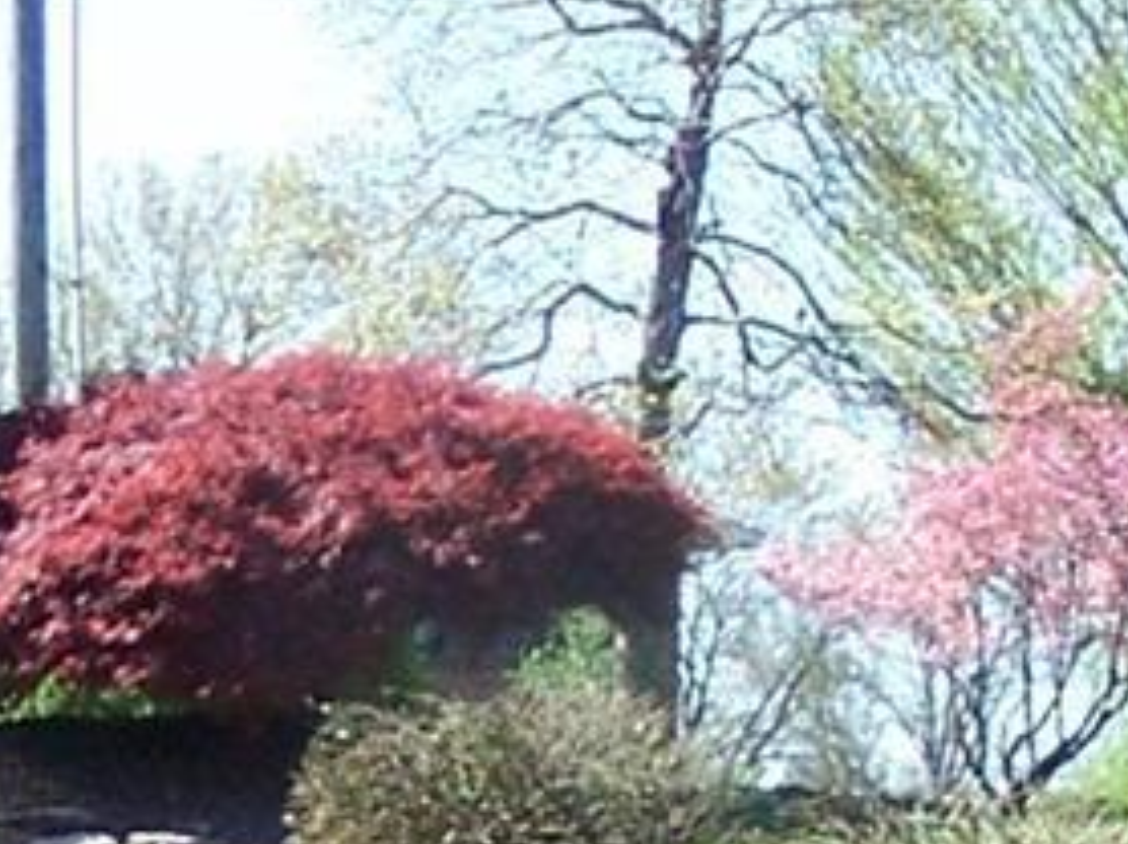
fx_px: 7130
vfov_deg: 6.7
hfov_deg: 9.0
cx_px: 20
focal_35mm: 219
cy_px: 1185
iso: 80
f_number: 2.8
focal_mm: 6.3
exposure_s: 1/500
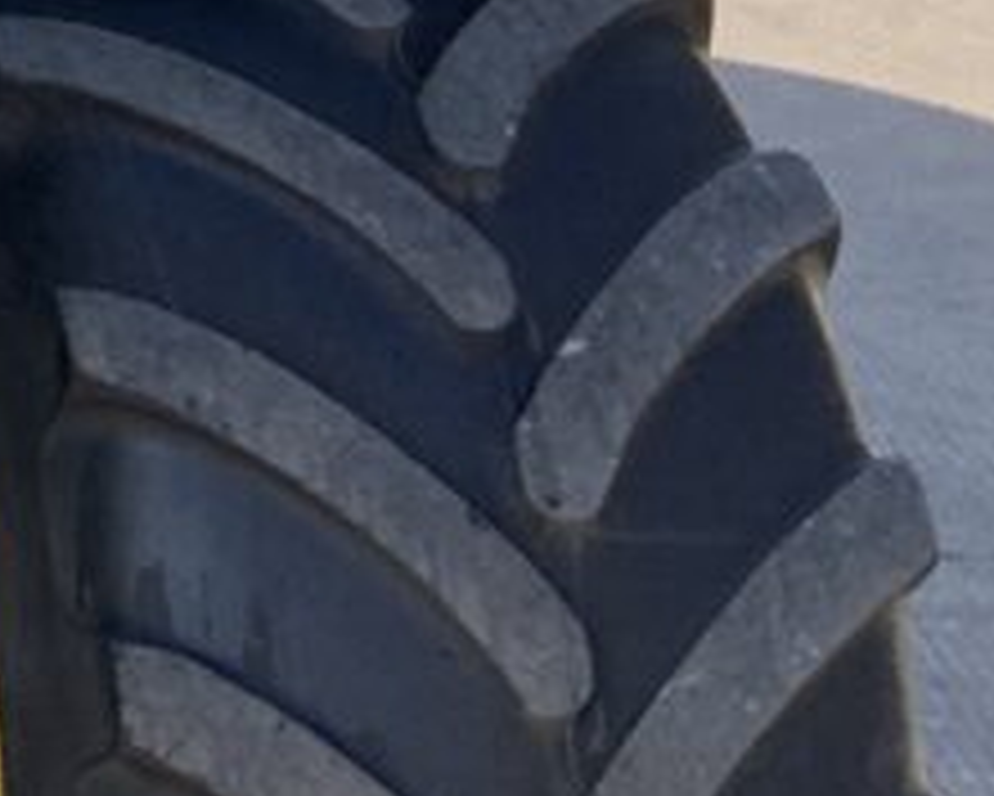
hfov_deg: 12.8
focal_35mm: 131
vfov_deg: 11.2
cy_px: -477
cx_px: -981
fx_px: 3856
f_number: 1.8
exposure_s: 1/700
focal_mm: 3
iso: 16
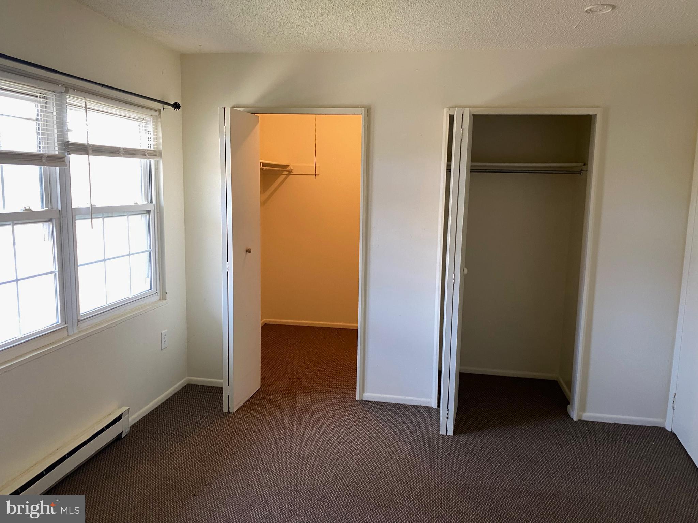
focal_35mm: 26
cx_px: 349
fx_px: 524
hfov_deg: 67.3
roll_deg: -0.8
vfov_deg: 53.1
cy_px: 262
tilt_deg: -7.8
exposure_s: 1/60
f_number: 1.8
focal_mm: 4.25
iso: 125
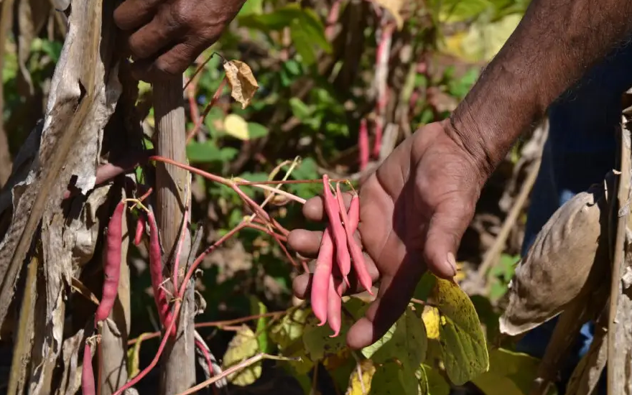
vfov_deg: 12.8
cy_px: 184
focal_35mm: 102
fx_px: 1757
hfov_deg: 20.4
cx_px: 318
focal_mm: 66
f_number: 9
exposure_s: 1/400
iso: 100
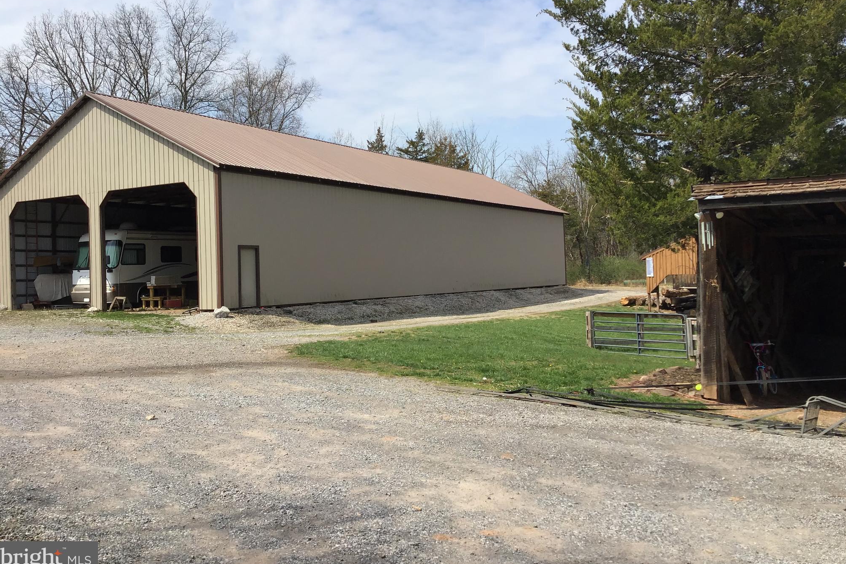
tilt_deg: +2.1
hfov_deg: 57.2
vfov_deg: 39.9
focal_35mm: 33
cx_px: 425
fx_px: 775
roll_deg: +0.6
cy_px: 251
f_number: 2.4
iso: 25
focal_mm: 3.3
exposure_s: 1/1481
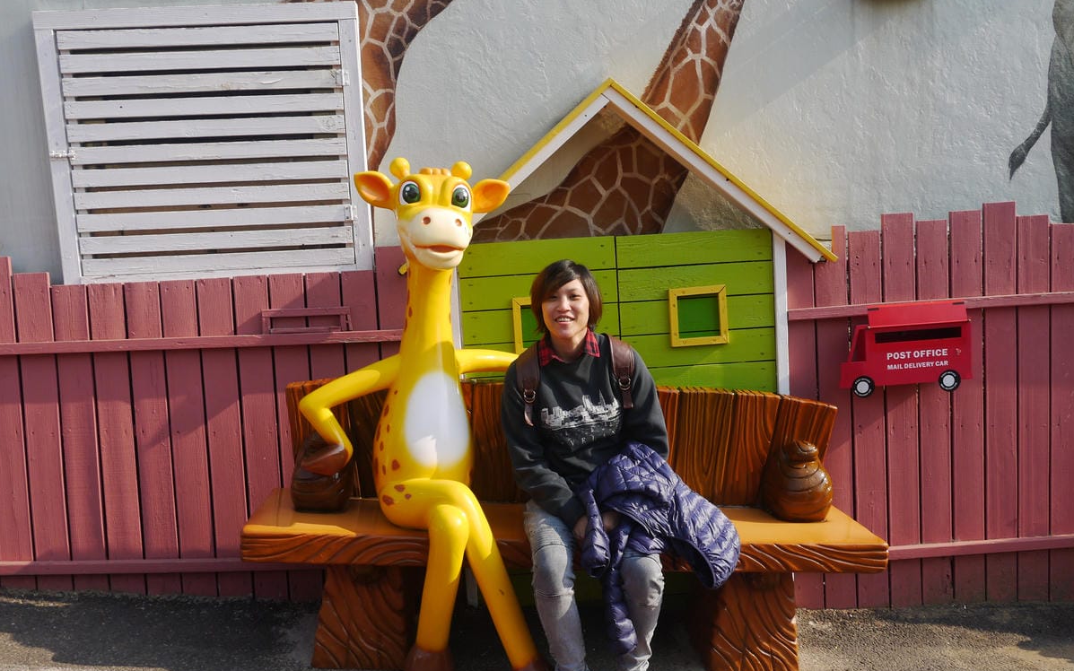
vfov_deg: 37.2
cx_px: 537
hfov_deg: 56.7
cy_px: 382
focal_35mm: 34
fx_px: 995
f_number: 7.1
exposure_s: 1/320
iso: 160
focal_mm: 16
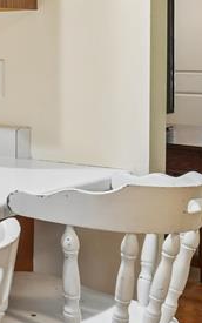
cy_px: 49
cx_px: -349
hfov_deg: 11.9
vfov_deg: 26.5
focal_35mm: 76
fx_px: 669
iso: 800
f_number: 9
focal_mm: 16
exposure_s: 1/25
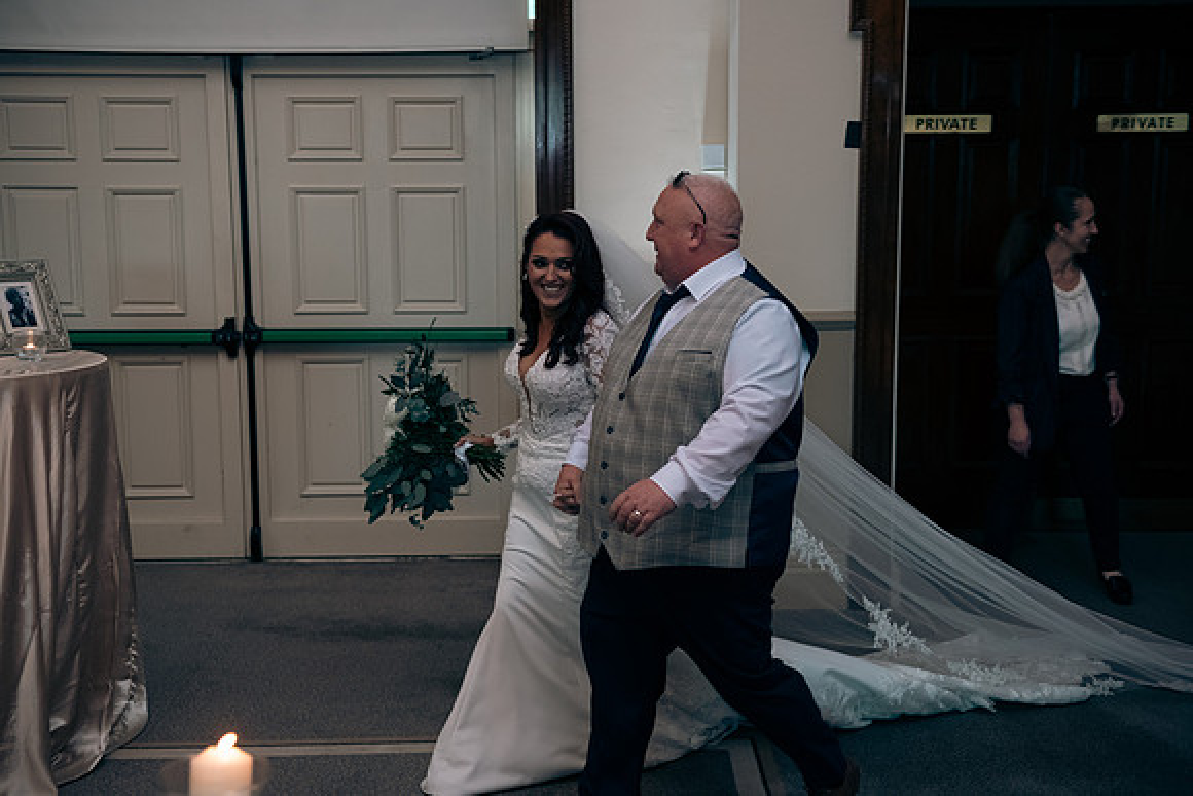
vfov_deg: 30.5
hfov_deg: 44.5
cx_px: 596
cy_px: 398
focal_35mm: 44
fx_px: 1458
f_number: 3.5
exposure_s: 1/160
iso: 1000
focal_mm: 44
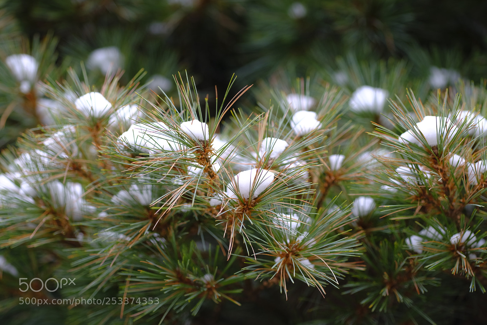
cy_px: 162
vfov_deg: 10.2
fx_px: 1826
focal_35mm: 135
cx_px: 244
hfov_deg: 15.2
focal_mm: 90
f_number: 2
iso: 200
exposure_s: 1/125
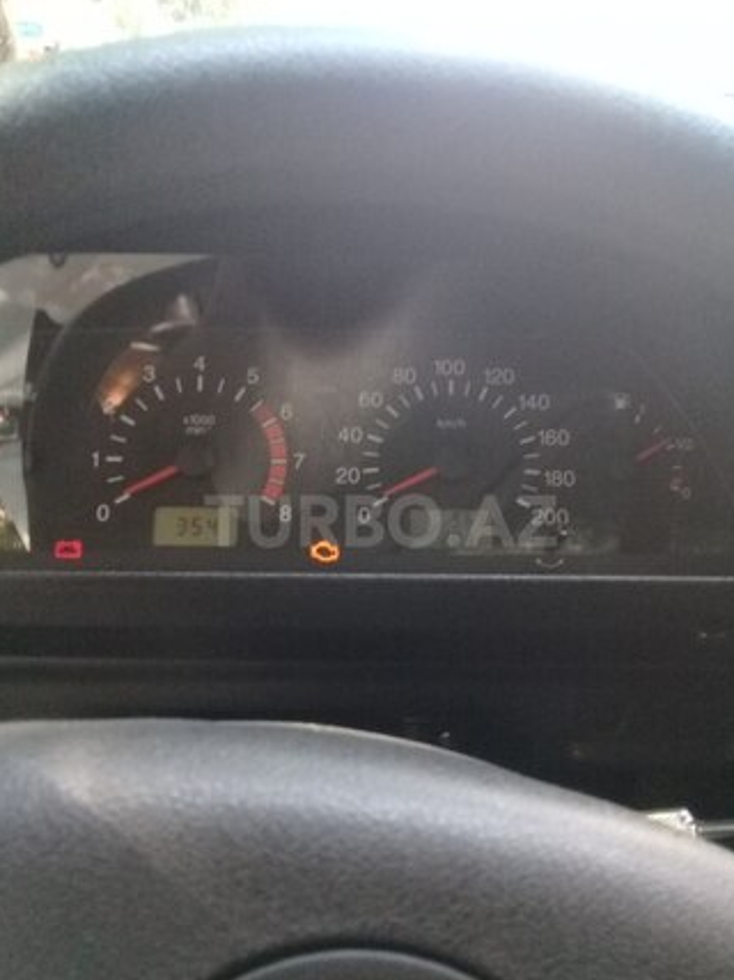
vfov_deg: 51.3
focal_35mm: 36
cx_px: 381
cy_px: 521
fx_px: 1018
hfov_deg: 39.6
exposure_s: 1/24
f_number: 2.2
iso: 200
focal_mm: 3.3
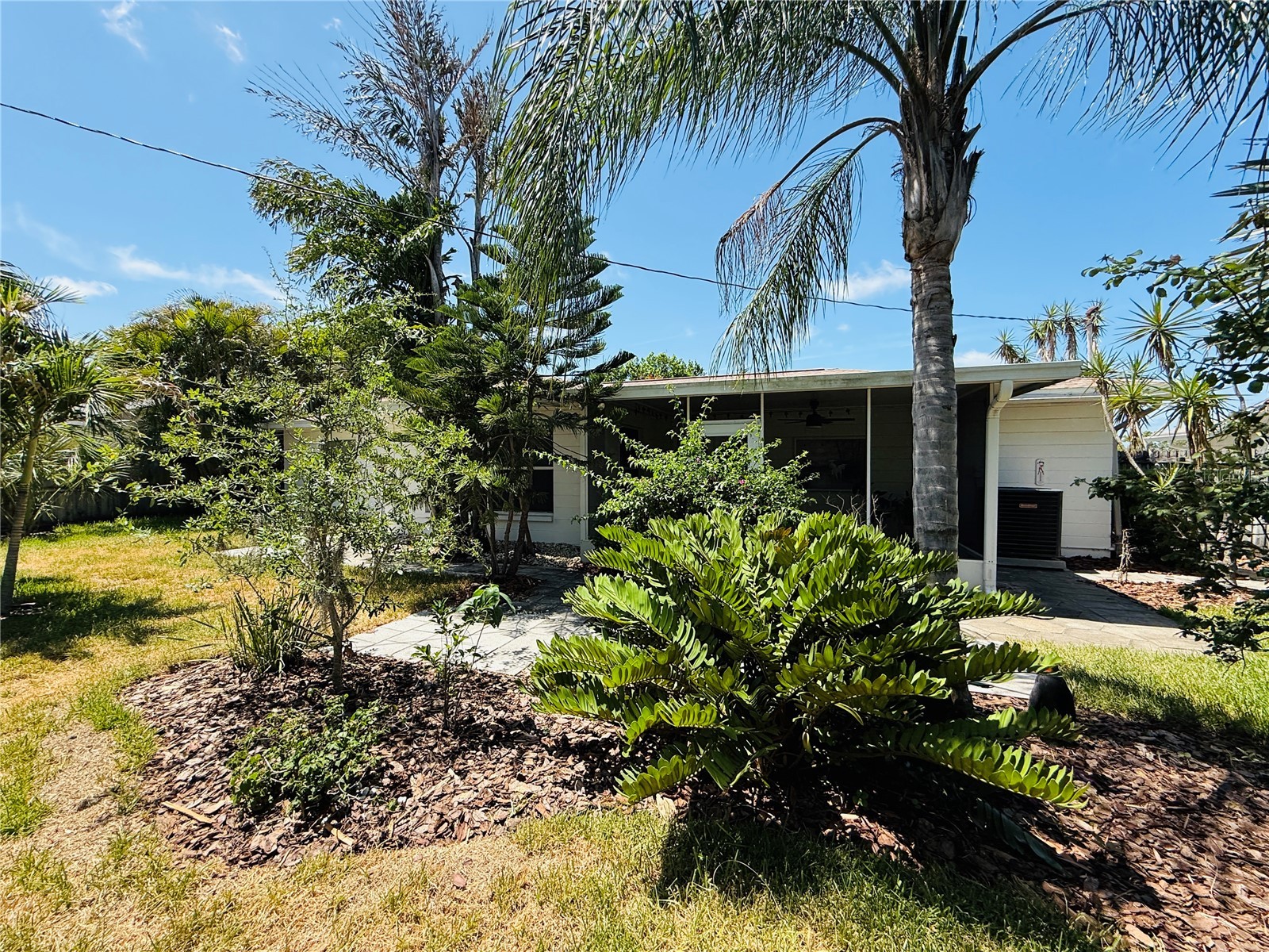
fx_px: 513
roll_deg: -0.1
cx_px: 634
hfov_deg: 102.1
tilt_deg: +0.1
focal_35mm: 14
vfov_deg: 85.7
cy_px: 476
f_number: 2.2
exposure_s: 1/770
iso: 50
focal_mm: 2.22
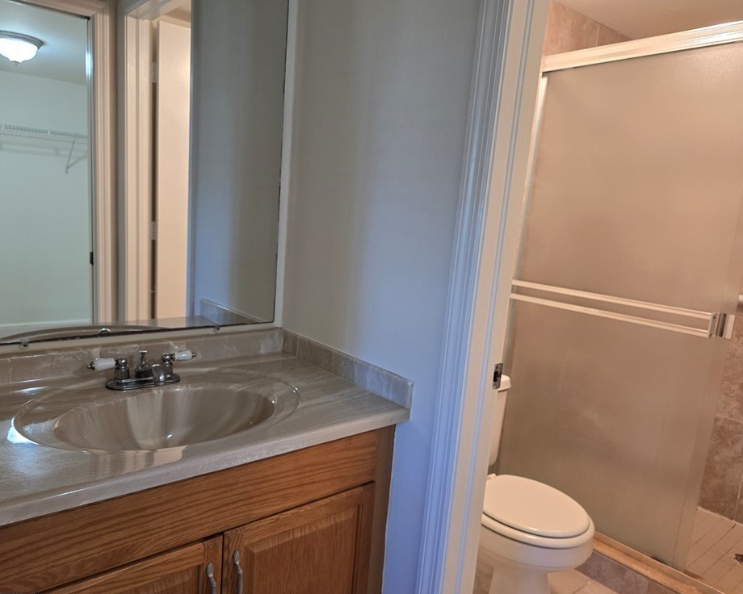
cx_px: 354
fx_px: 550
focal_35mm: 25
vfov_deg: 56.8
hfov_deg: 68.1
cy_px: 304
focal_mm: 6.3
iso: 250
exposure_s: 1/120
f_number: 1.7
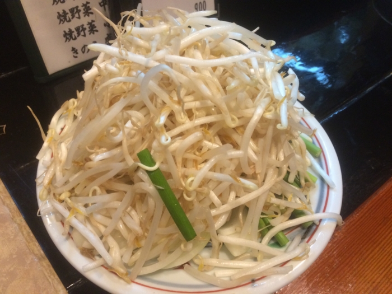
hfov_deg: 61.7
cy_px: 147
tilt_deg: -49.9
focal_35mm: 29
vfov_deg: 48.2
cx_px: 196
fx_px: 328
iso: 200
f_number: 2.2
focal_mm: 4.15
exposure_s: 1/30
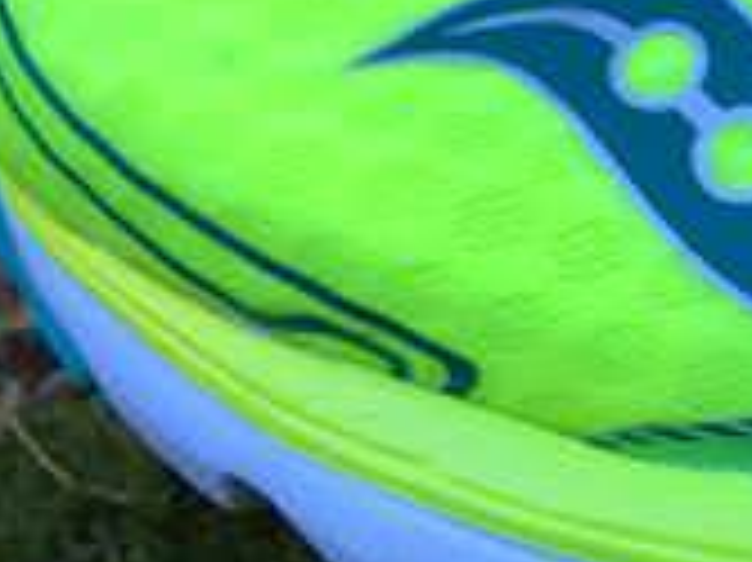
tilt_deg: -14.3
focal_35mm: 139
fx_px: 3017
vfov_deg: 10.7
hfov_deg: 12.7
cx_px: 1423
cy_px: 238
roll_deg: +8.6
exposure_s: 1/60
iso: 32
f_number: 2.2
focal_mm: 4.15
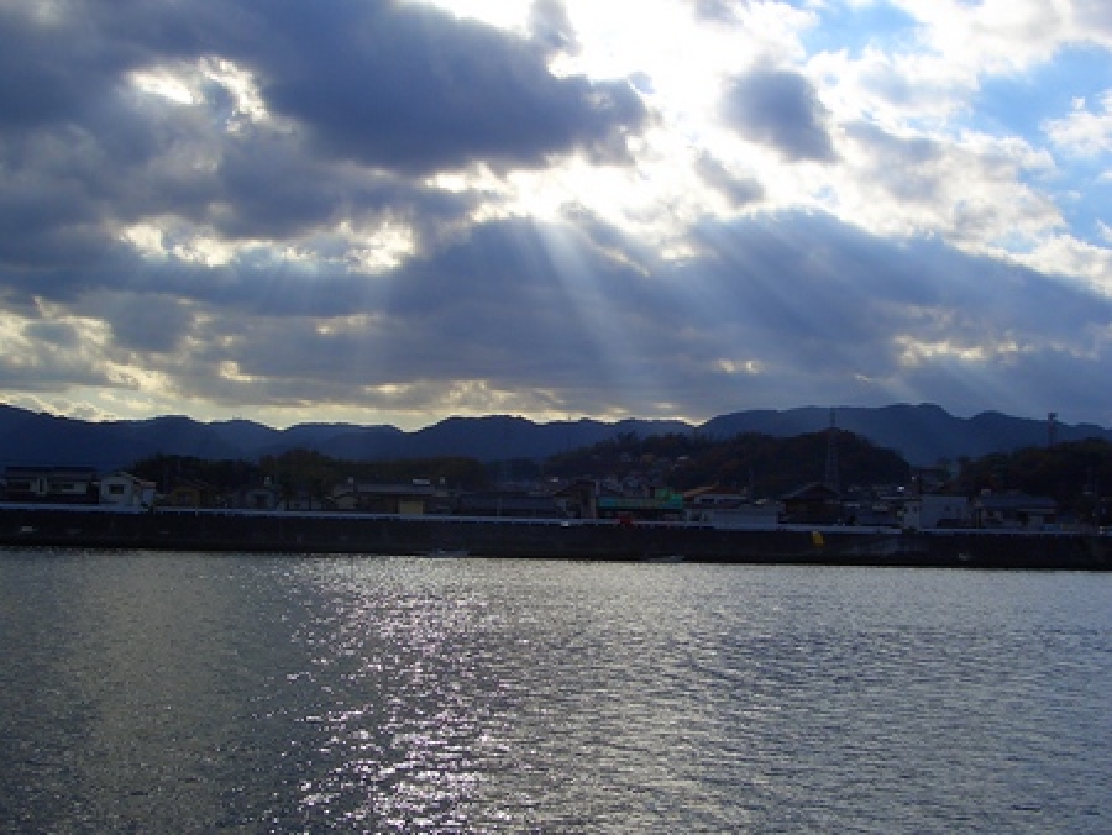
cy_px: 418
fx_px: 1575
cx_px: 556
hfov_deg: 38.9
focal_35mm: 49
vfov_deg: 29.7
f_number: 5
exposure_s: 1/1000
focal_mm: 8.2
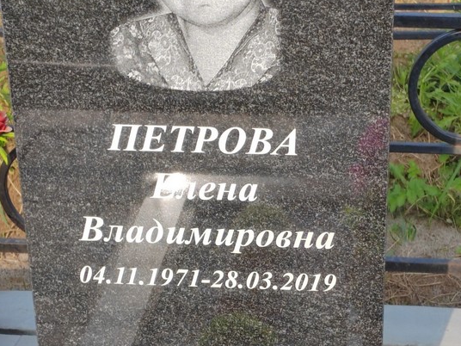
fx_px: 1252
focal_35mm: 94
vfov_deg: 15.7
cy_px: 233
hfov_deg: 20.8
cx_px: 280
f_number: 1.9
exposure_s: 1/730
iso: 100
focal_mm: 5.52
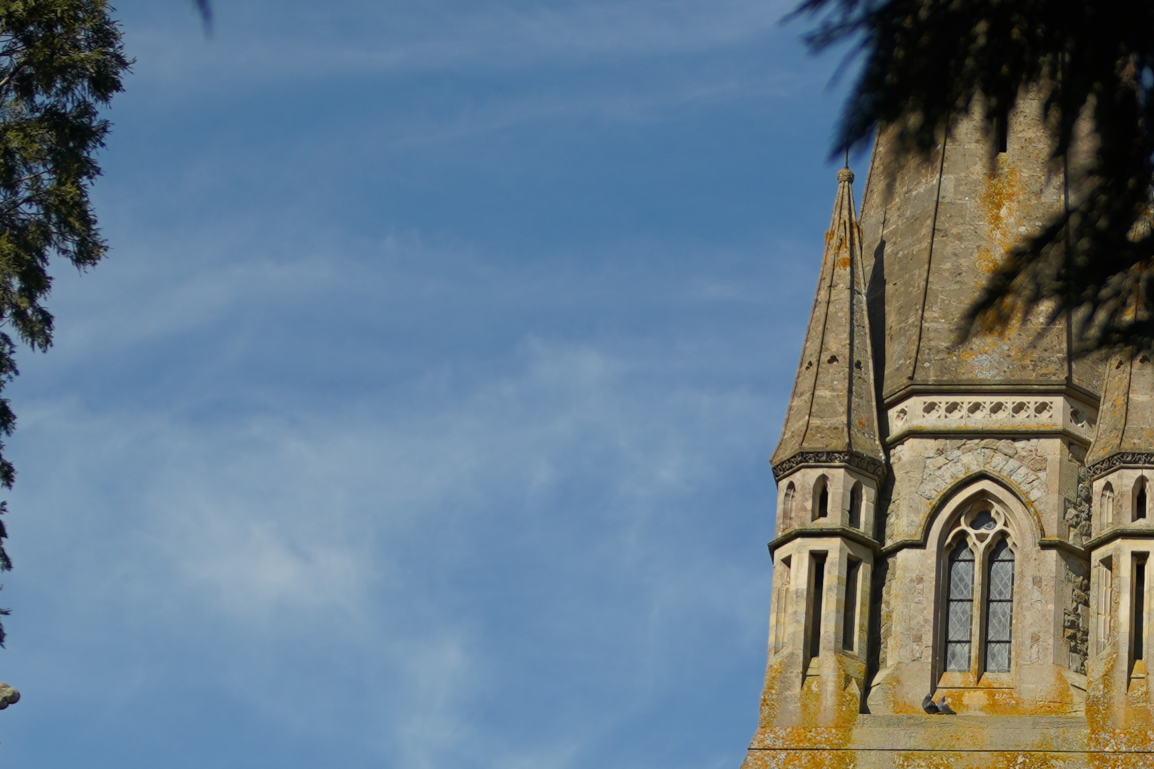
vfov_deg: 8.4
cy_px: 1097
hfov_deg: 12.8
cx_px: 1044
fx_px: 5107
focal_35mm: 159
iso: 100
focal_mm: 46.1
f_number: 2.8
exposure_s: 1/1250
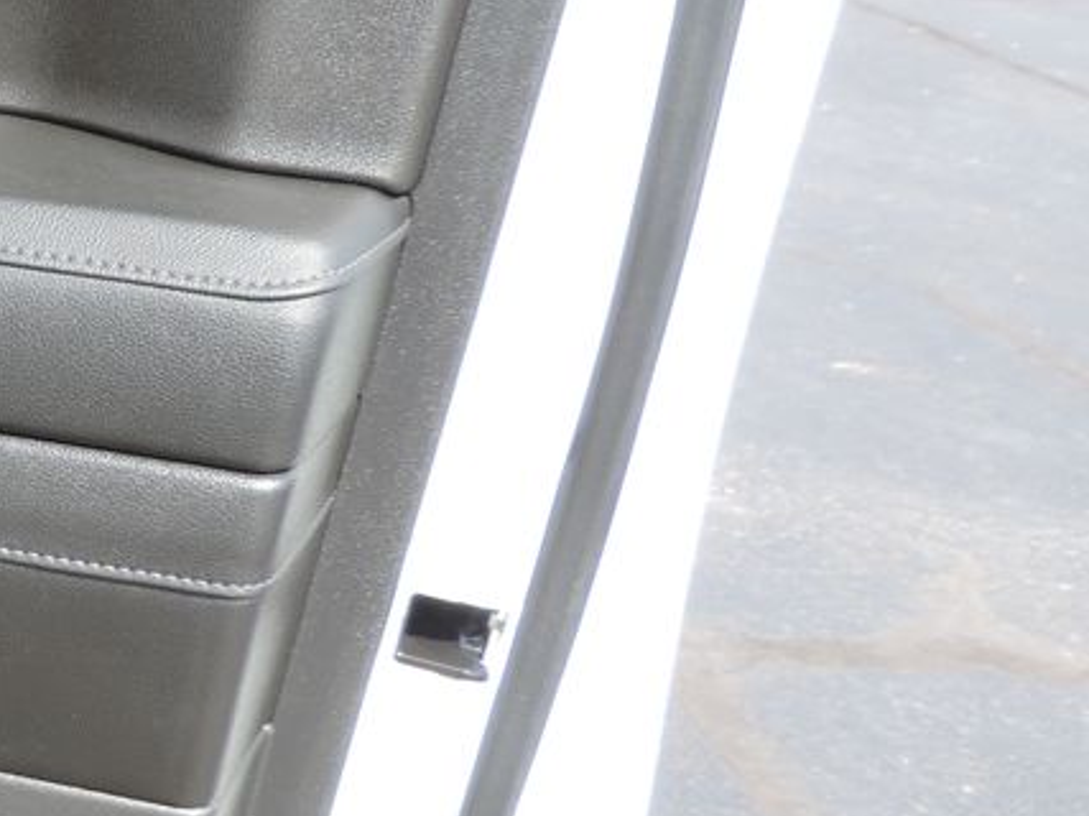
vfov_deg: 20.4
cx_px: -541
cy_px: 428
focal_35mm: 72
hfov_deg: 22.3
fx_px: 2264
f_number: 3
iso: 80
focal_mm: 4.3
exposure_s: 1/200
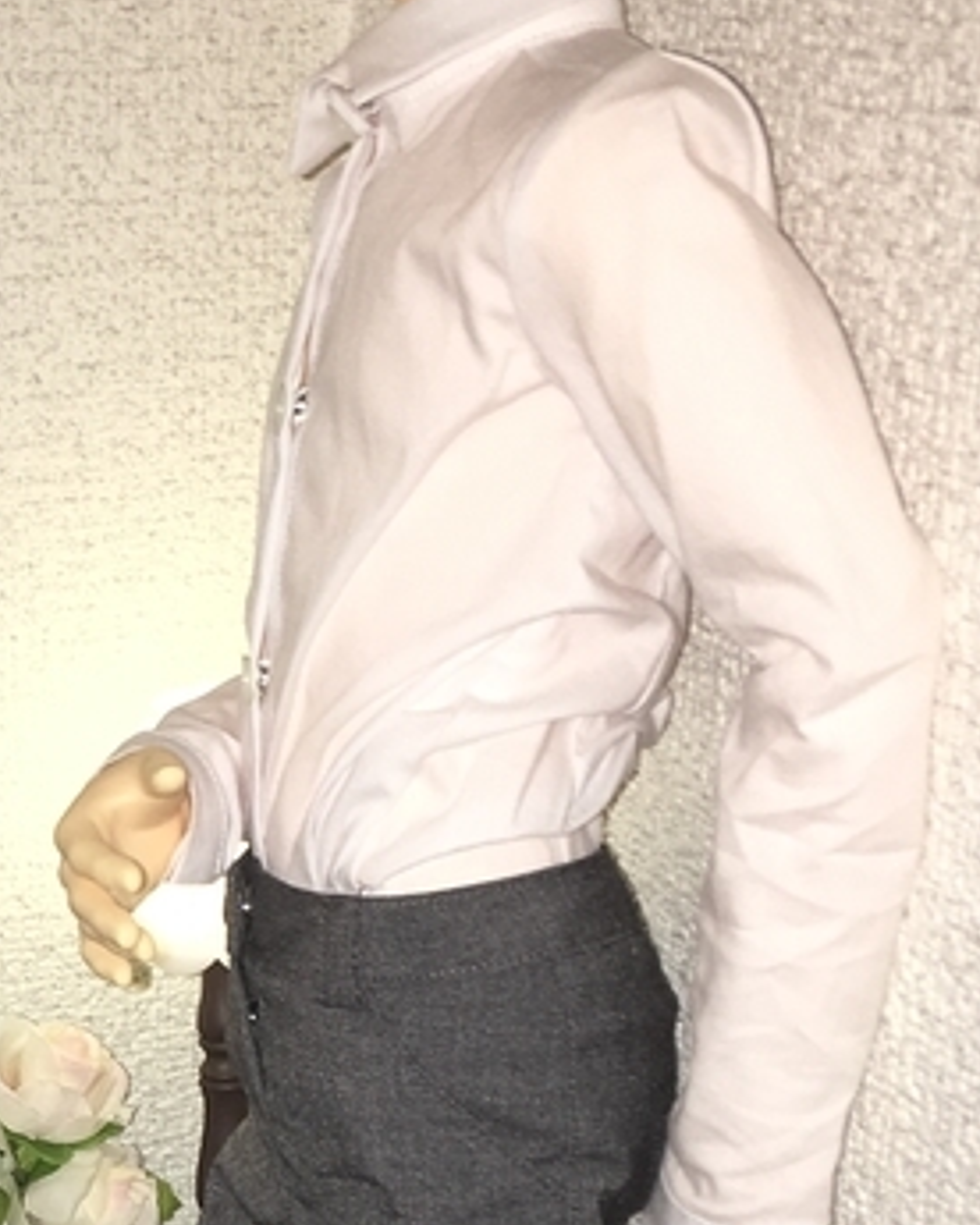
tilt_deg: -21.9
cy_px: 1023
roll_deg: +1.8
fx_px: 3045
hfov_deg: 17.8
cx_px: -39
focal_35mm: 84
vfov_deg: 22.4
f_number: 2.2
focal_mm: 4.15
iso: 25
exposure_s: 1/20
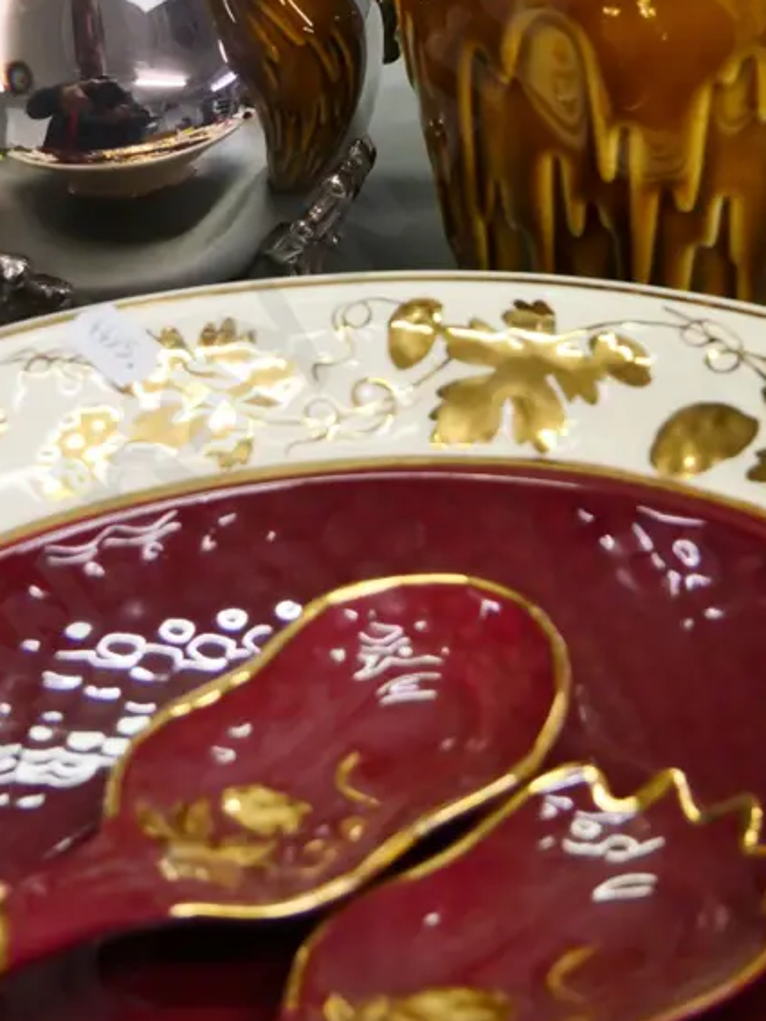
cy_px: 191
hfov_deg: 22.6
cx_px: 369
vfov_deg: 29.1
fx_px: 1919
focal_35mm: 65
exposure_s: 1/200
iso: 1600
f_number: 4
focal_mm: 18
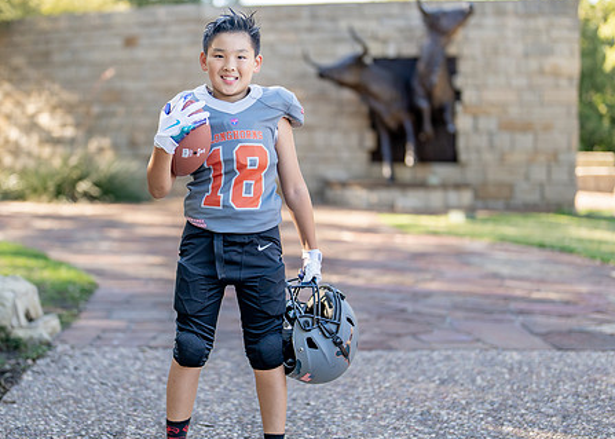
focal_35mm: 68
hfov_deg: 29.0
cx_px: 245
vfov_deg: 20.9
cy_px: 233
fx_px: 1187
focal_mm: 50
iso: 100
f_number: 1.2
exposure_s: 1/800
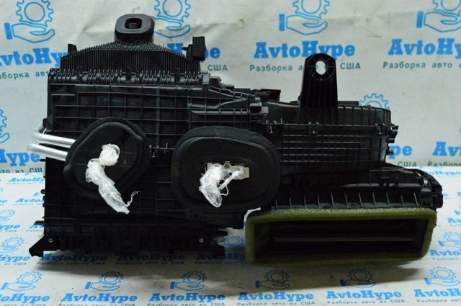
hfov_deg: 48.0
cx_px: 230
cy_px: 153
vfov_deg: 32.9
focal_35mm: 40
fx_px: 518
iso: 6400
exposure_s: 1/320
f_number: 6.3
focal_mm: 27
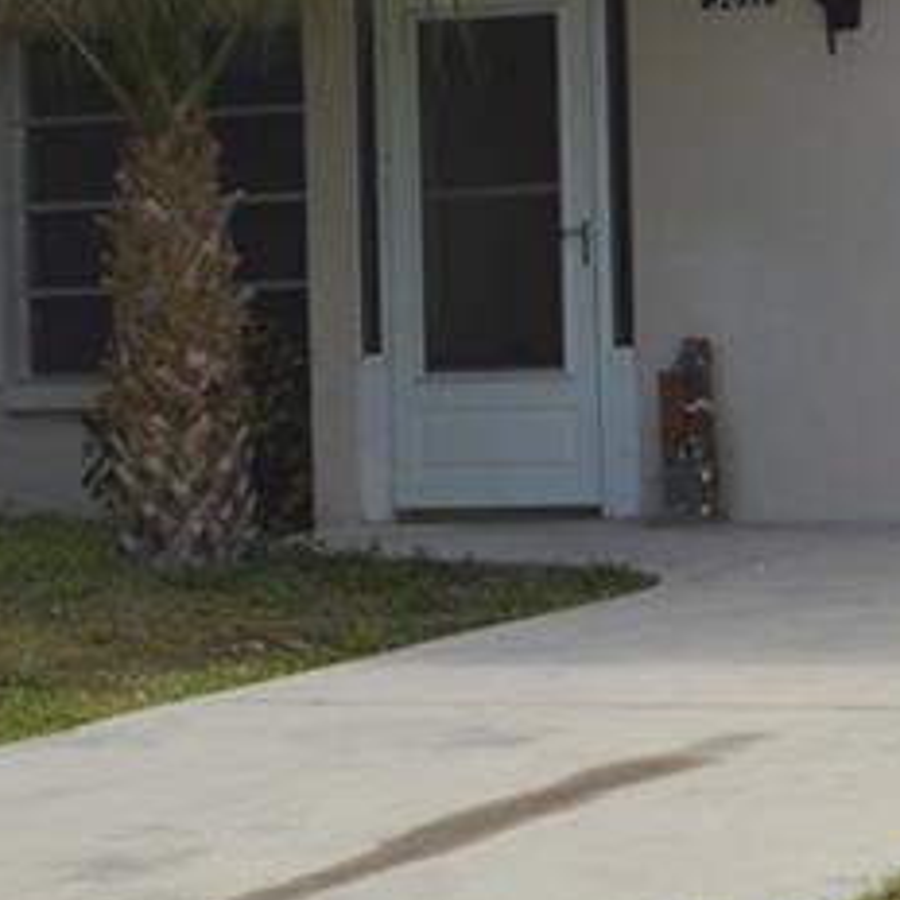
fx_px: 5618
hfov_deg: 9.1
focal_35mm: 191
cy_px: 287
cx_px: 826
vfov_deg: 9.2
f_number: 9
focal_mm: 34
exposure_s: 1/200
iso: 100
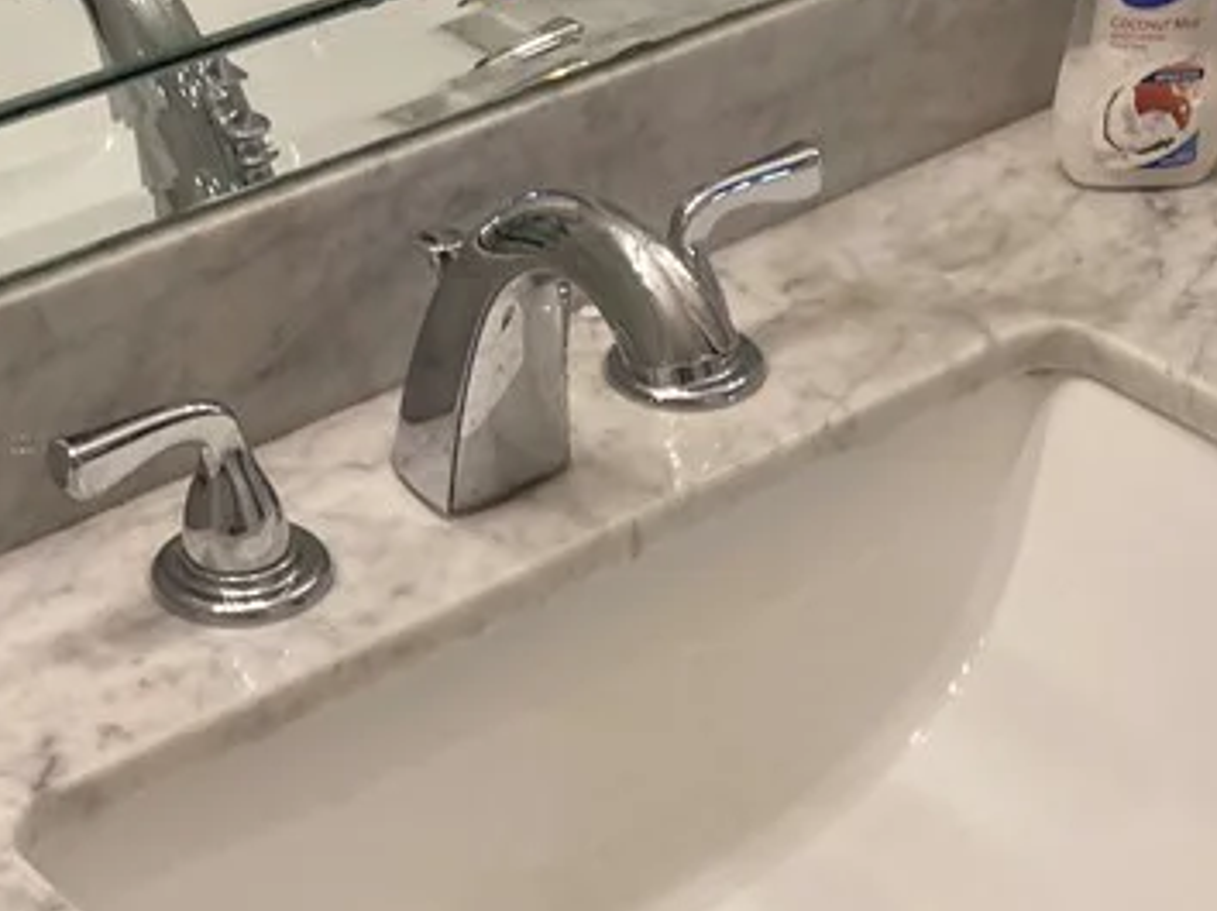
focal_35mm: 81
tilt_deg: -42.3
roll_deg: -2.6
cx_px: 853
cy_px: 1007
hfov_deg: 24.0
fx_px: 2846
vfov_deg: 17.6
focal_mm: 3.99
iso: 80
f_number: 1.8
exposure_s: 1/60
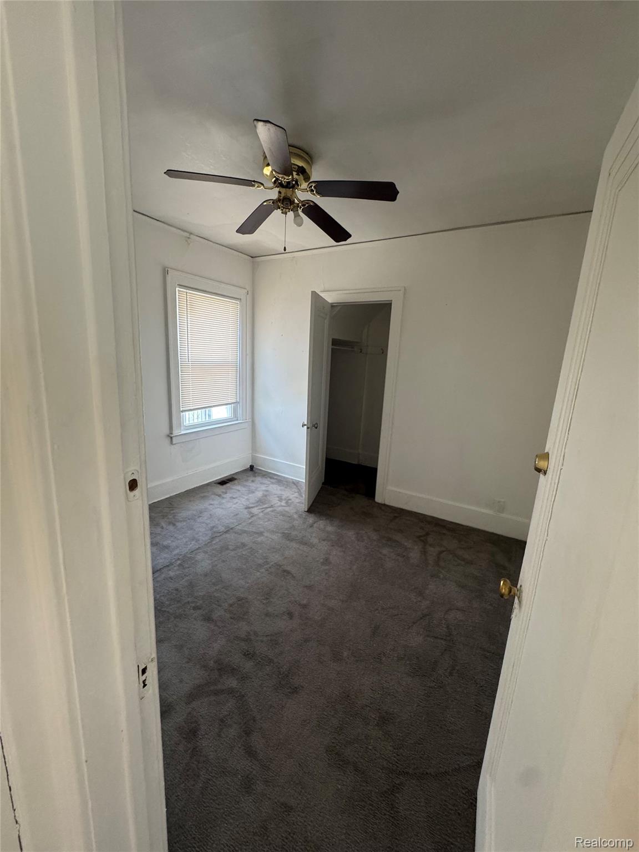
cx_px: 320
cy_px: 426
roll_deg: -2.9
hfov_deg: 85.7
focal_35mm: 14
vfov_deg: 102.1
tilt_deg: -11.9
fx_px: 345
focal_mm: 2.22
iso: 320
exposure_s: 1/120
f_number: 2.2
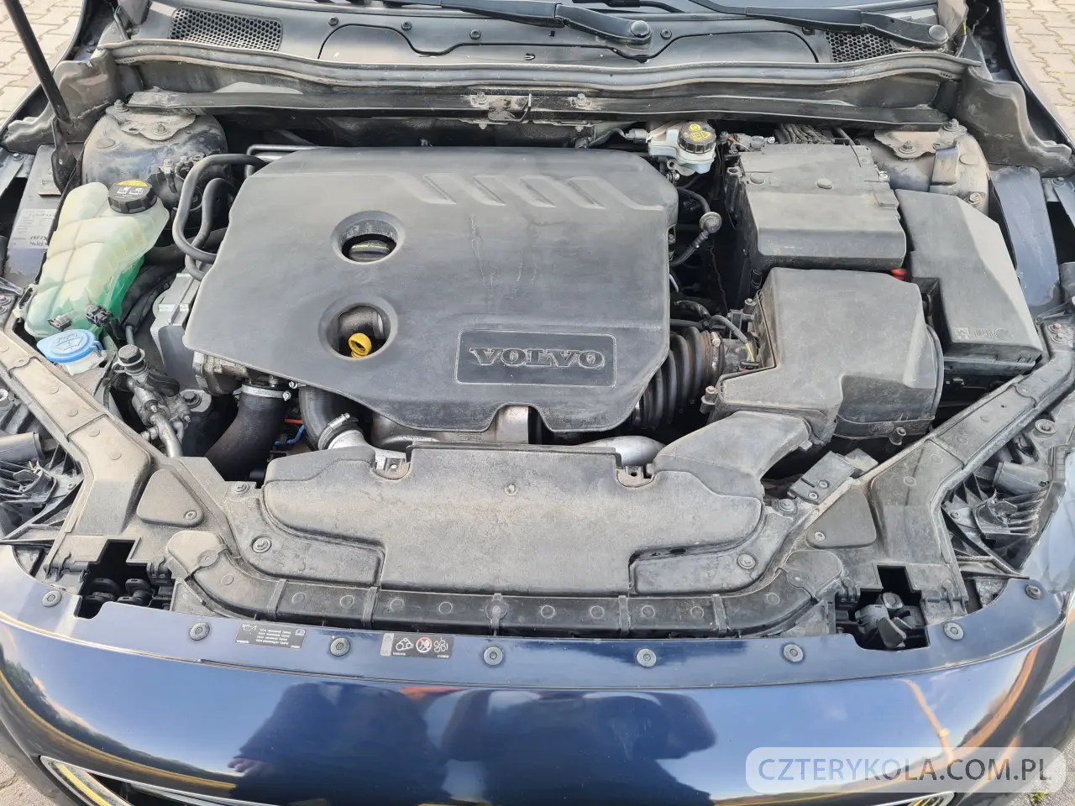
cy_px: 403
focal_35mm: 26
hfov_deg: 67.3
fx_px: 807
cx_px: 538
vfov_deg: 53.1
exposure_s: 1/50
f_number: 1.8
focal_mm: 5.4
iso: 64
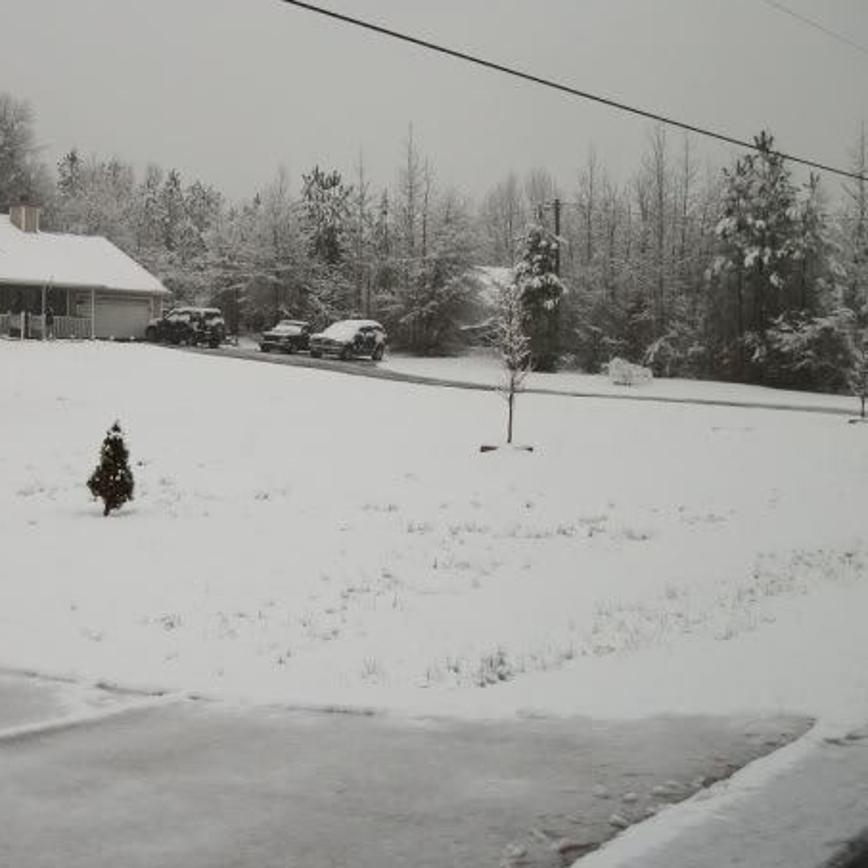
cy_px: 435
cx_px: 194
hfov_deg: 33.2
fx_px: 1418
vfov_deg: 34.0
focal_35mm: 50
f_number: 2.9
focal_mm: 5.7
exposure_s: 1/125
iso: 80
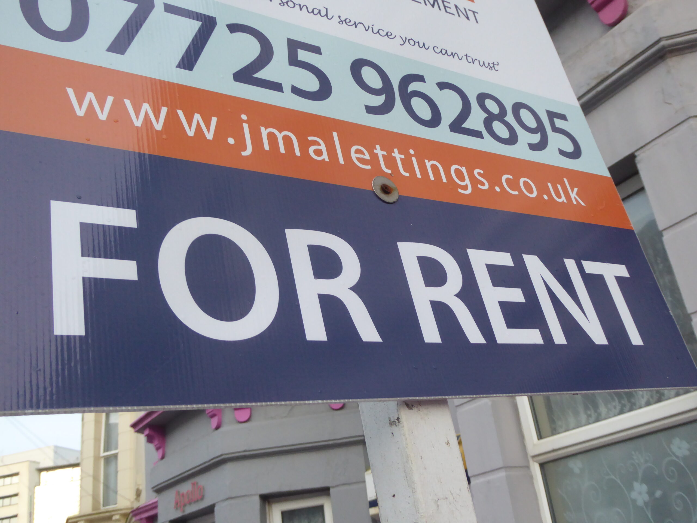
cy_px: 262
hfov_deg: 51.4
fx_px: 725
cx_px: 348
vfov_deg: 39.7
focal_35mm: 36
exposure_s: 1/60
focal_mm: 6.3
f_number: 3.7
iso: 320
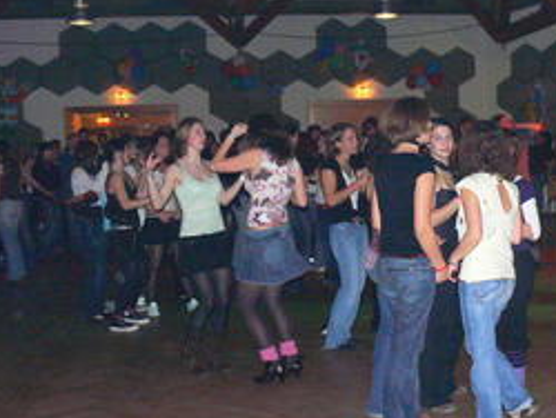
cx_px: 471
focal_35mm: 66
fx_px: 1061
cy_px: 229
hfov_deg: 28.5
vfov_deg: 22.3
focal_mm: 7.4
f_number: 2.8
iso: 400
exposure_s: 1/30
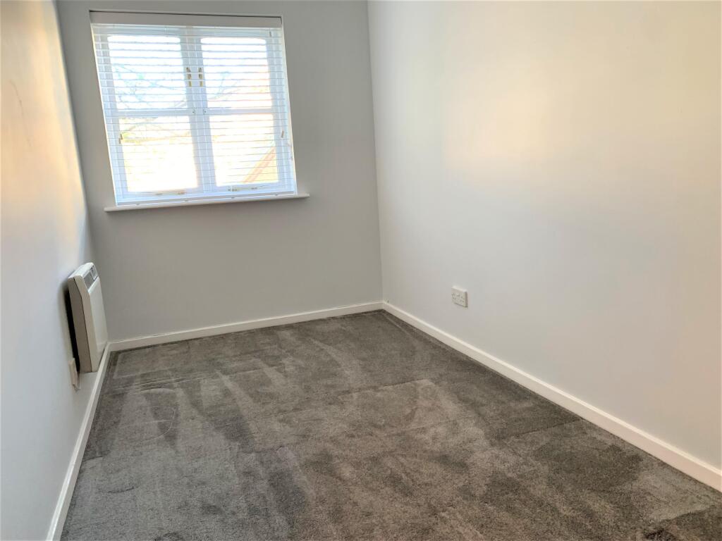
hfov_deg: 67.3
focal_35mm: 26
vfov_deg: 53.1
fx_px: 542
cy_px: 270
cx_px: 361
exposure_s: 1/60
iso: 125
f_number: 1.8
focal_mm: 4.25
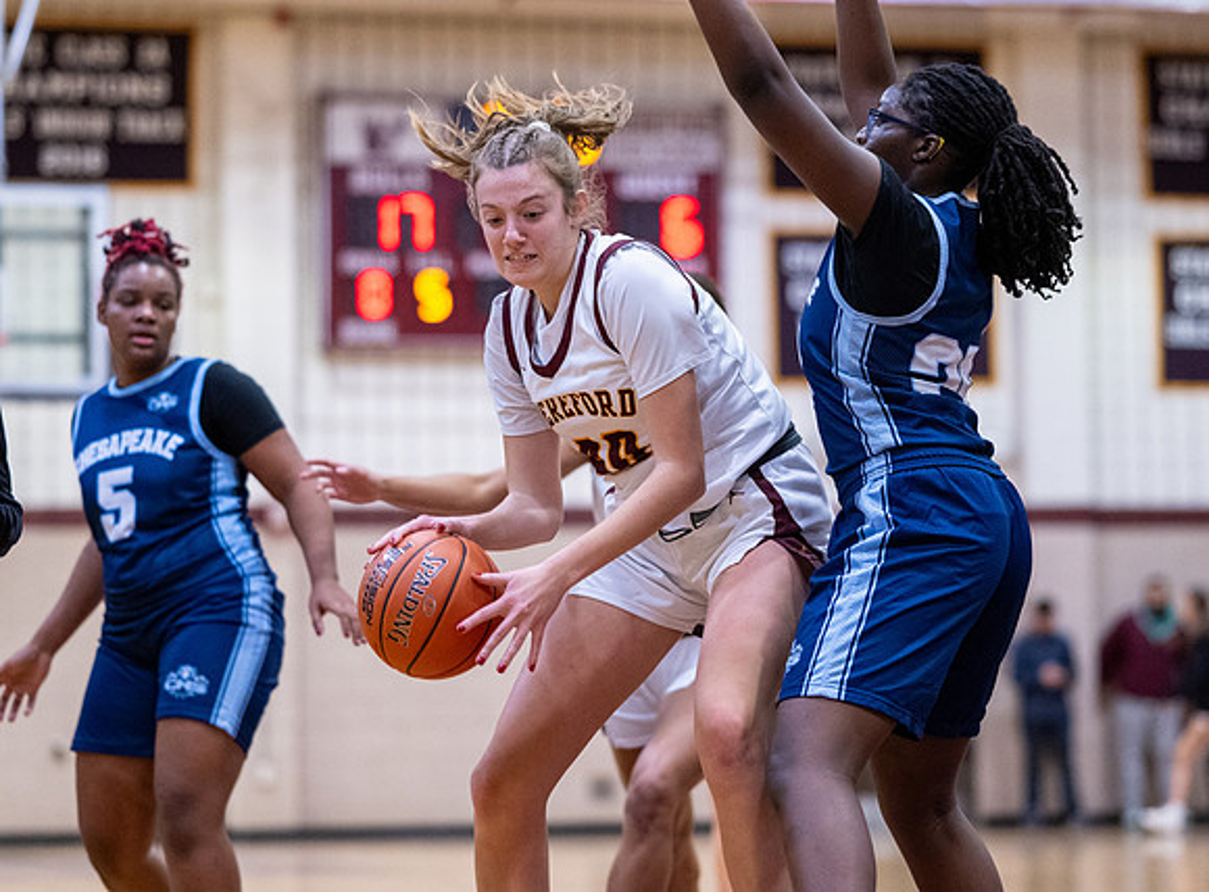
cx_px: 666
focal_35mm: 145
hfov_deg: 13.7
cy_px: 382
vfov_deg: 10.1
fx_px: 5025
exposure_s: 1/1250
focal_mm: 85
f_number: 1.8
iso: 1800
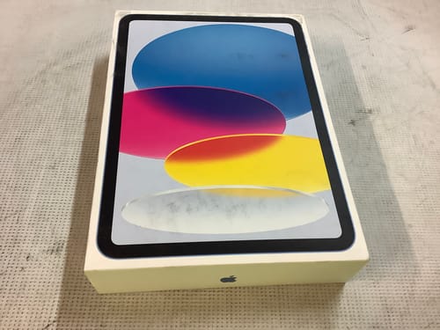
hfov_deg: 58.4
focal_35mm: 31
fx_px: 394
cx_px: 220
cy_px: 165
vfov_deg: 45.4
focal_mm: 3.3
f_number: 2.4
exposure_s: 1/50
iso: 160
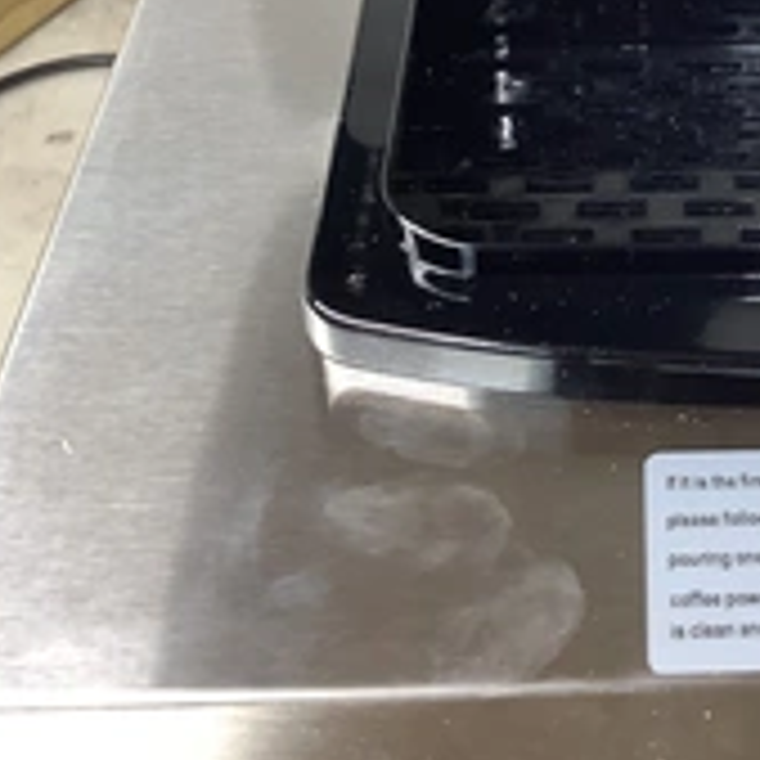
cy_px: 153
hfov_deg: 25.2
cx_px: 760
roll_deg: -3.5
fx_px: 1615
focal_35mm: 65
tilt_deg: -41.7
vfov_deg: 26.0
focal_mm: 3.3
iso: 100
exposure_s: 1/60
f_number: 2.4
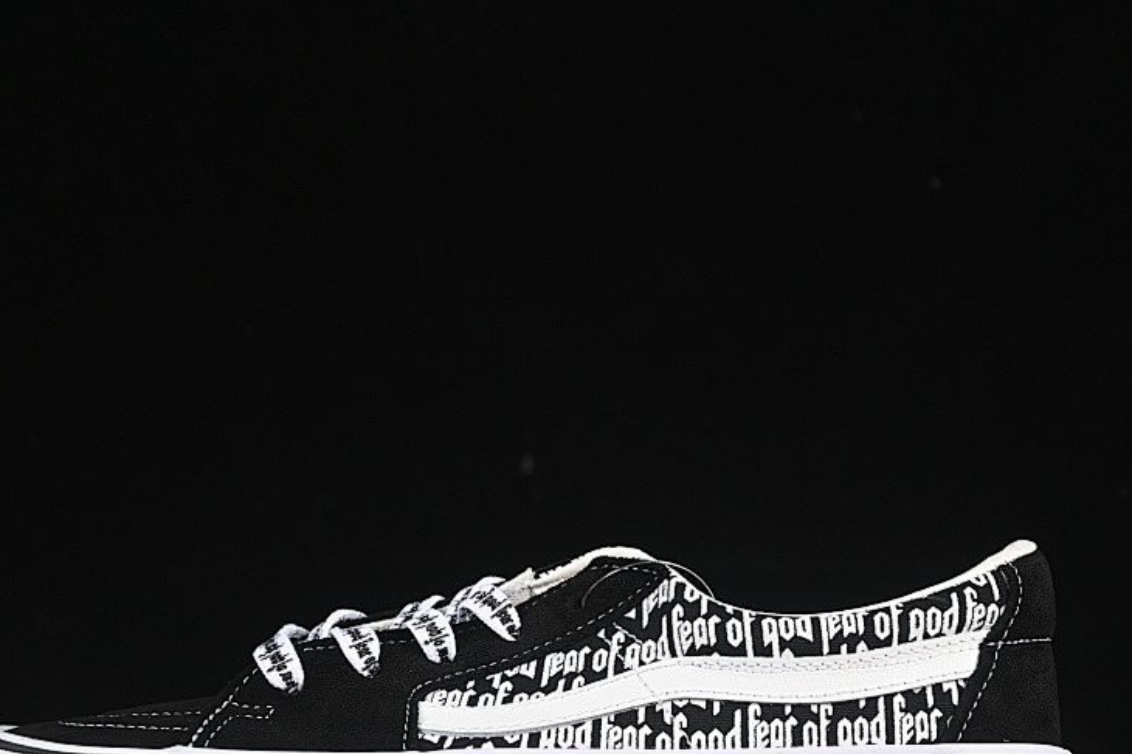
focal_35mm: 111
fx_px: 3489
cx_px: 558
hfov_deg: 18.4
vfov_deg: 12.3
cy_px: 527
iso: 160
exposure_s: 1/50
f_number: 6.3
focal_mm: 50
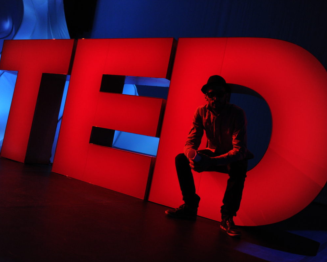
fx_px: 319
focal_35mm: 33
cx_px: 171
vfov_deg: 44.5
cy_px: 131
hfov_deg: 54.2
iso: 3200
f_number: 2.8
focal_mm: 29
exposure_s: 1/640
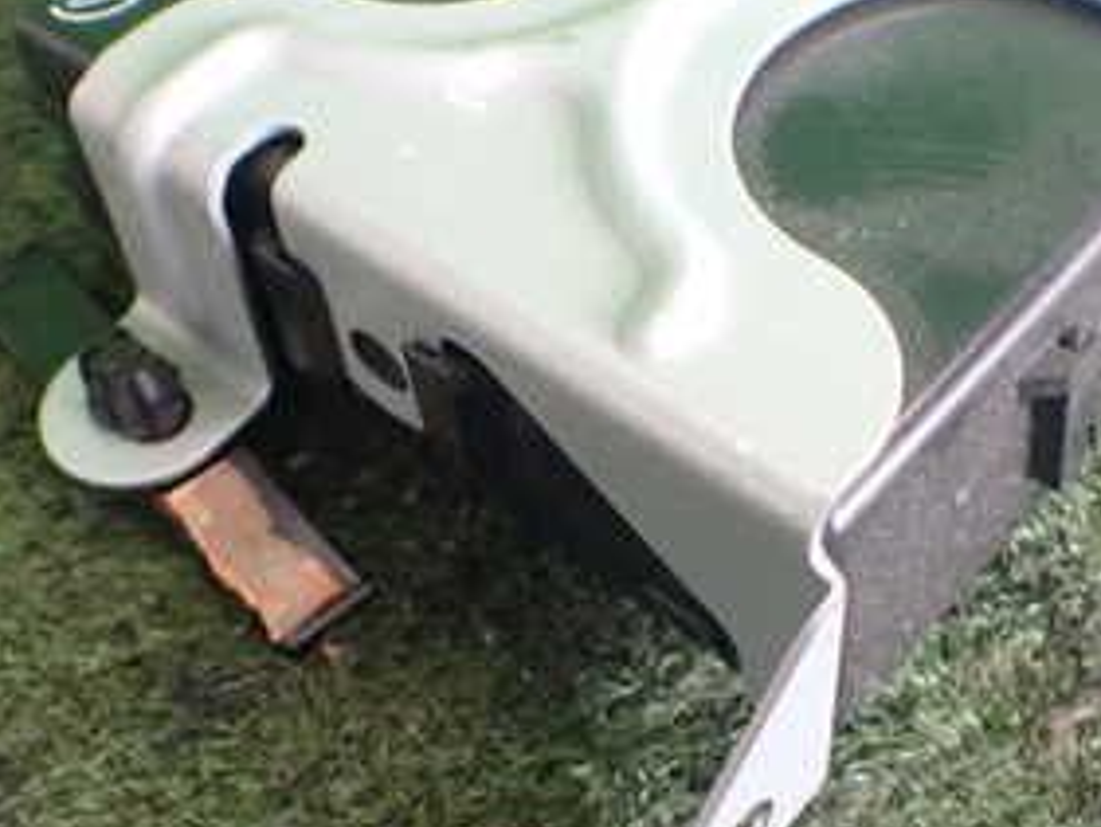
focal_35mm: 64
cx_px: 658
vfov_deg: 22.9
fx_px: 2036
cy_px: 294
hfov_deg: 30.2
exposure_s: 1/125
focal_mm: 5.4
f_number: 2.3
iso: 800
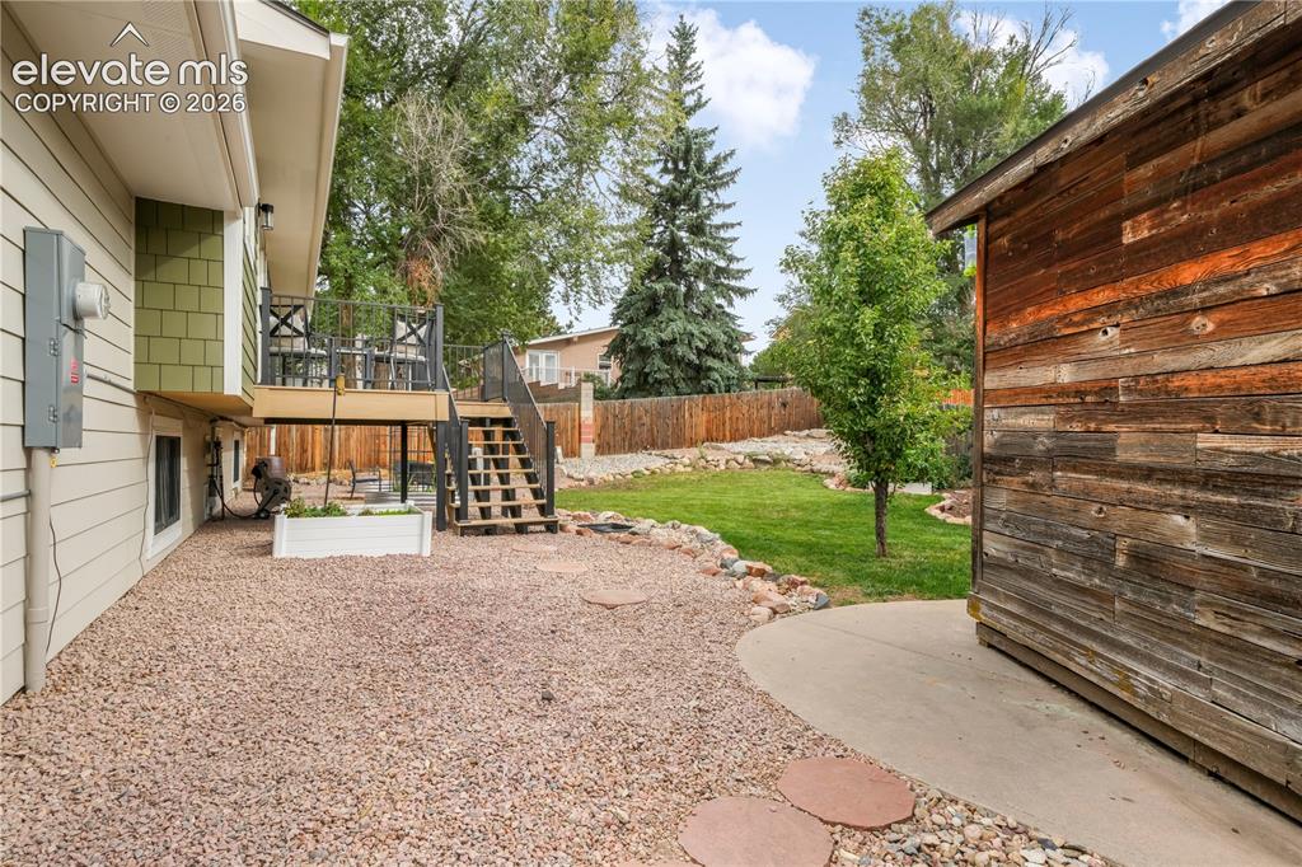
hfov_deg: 86.9
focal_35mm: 19
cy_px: 434
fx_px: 687
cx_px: 651
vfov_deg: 64.5
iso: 400
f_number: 14
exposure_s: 1/50
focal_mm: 19
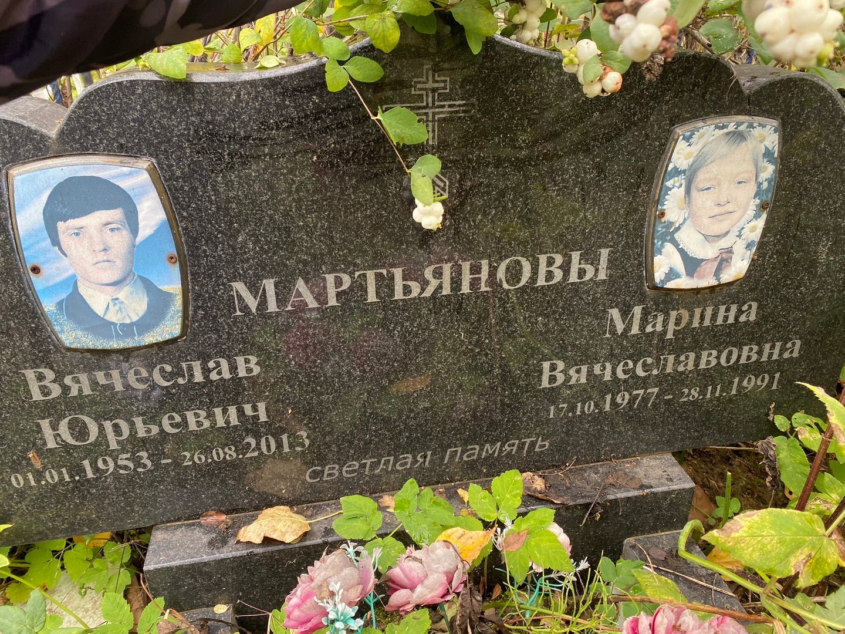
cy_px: 317
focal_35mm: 26
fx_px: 635
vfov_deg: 53.1
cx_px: 422
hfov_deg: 67.3
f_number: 1.8
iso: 32
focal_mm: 4.25
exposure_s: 1/123
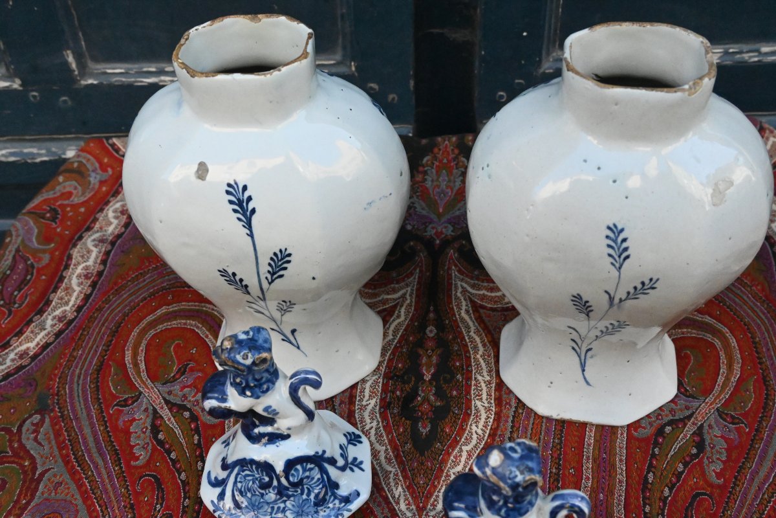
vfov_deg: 34.8
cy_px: 259
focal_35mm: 38
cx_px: 388
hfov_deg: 50.4
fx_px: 824
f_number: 6.3
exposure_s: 1/4000
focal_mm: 25.5
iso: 8000
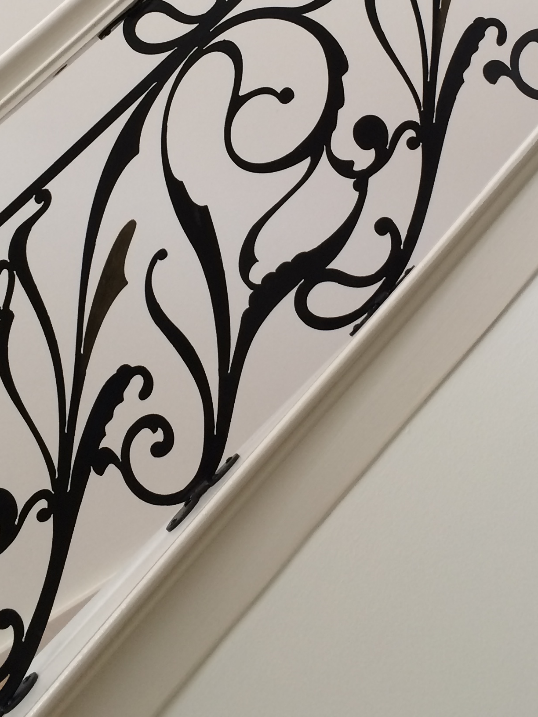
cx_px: 268
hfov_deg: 25.2
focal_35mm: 58
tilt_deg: +13.8
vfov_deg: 32.0
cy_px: 108
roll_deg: -1.0
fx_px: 1202
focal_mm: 4.15
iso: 40
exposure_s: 1/40
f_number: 2.2
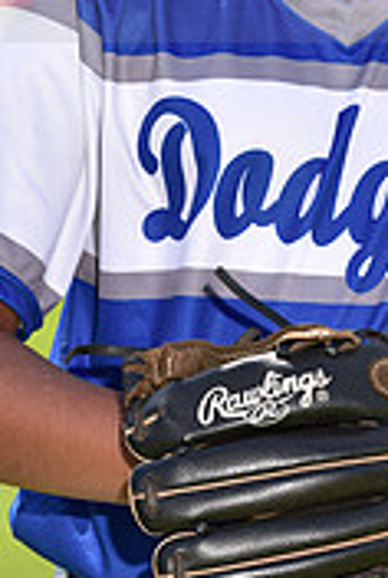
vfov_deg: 4.2
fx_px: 7938
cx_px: 337
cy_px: -62
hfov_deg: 2.8
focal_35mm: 493
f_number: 5.6
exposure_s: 1/200
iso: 80
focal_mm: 150
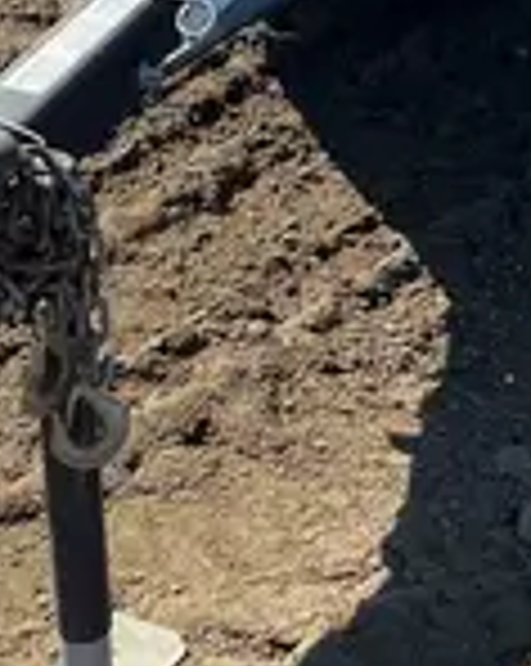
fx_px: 2480
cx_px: 261
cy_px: -713
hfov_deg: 12.2
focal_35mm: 126
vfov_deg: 13.0
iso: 50
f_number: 1.6
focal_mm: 5.1
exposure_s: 1/3521
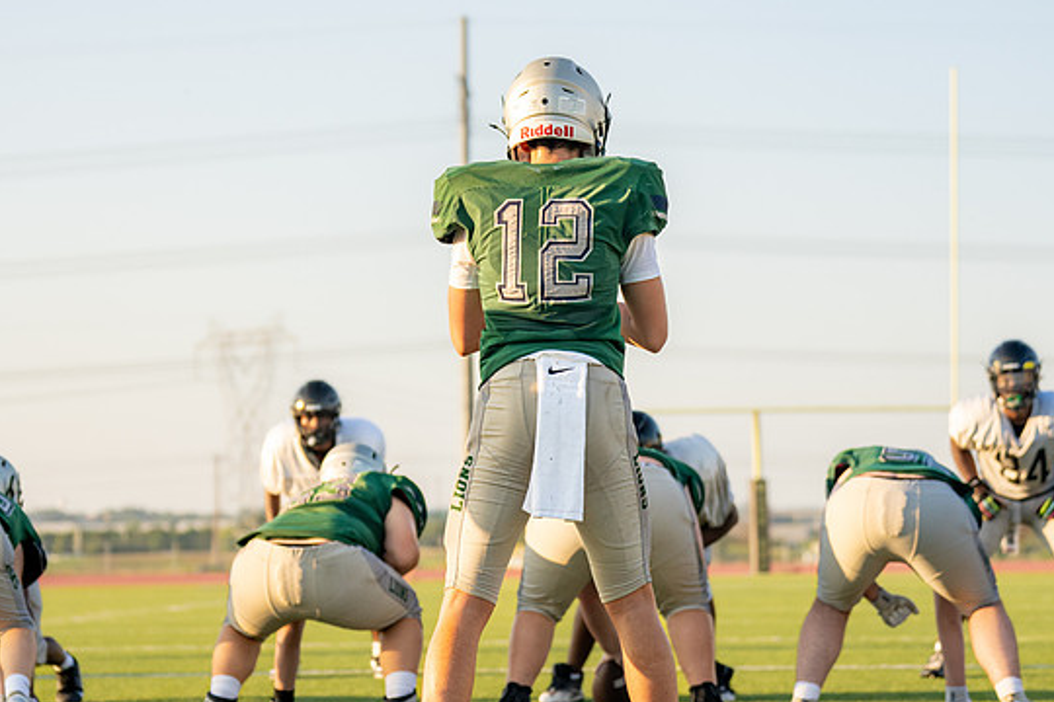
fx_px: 3074
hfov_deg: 19.5
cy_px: 382
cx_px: 511
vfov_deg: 13.0
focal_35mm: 105
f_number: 2.8
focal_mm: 70
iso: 500
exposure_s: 1/2500
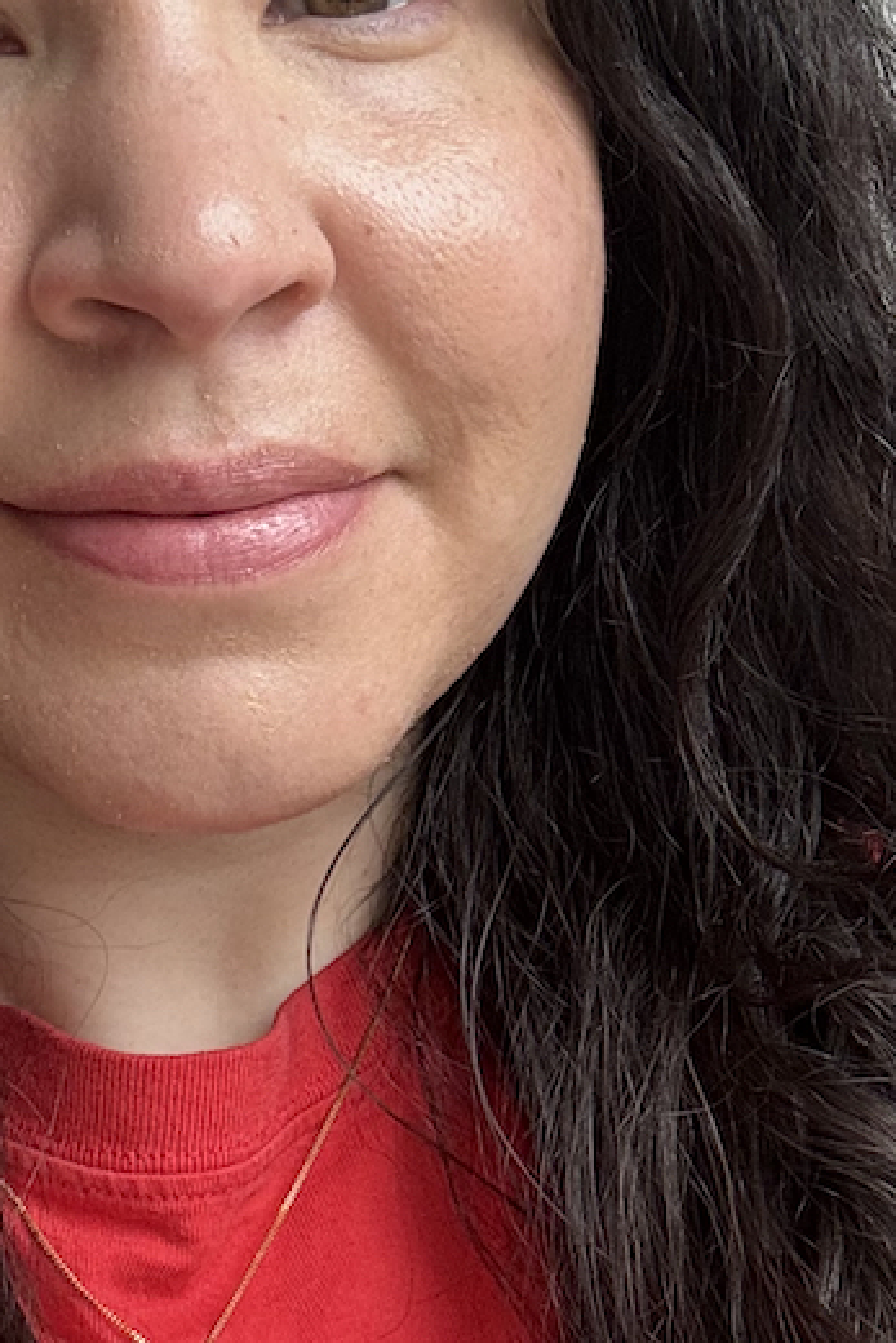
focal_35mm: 81
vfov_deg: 25.0
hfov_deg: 16.8
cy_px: 780
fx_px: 3022
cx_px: 283
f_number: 1.9
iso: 50
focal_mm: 2.69
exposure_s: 1/121
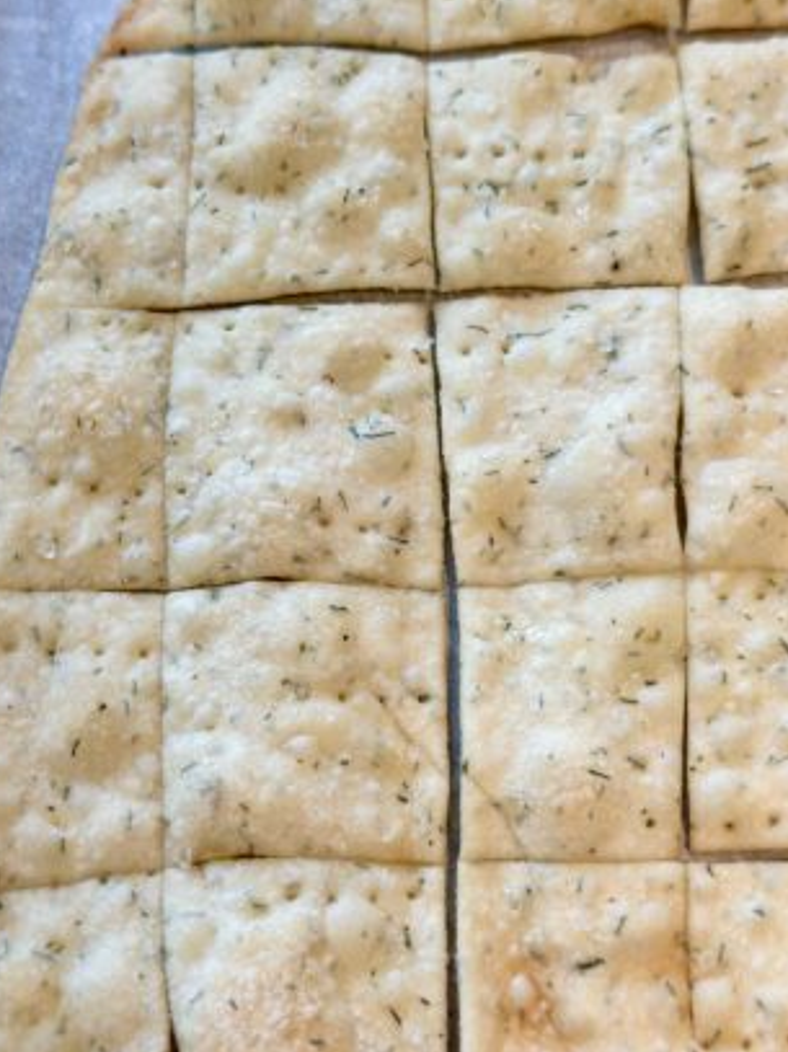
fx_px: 1792
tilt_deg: -71.2
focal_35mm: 59
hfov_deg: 24.8
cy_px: 501
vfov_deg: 32.7
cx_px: 368
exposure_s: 1/60
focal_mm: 6.86
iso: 80
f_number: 1.78
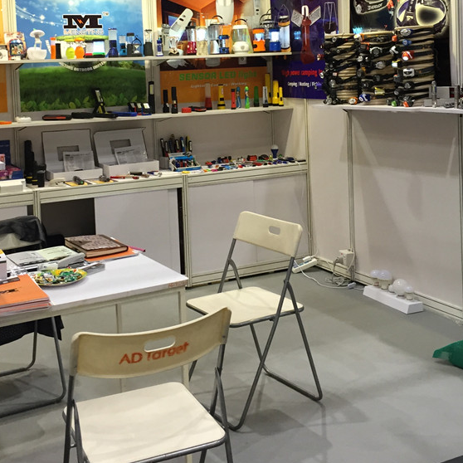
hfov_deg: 34.7
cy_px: 111
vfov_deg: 33.9
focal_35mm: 49
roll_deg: +2.3
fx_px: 741
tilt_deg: -2.6
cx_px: 213
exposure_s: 1/33
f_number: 2.2
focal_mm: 4.15
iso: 125
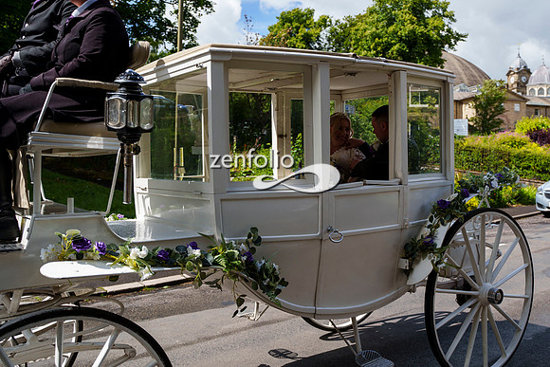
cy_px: 157
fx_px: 547
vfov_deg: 37.0
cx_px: 348
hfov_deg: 52.7
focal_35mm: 36
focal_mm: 28
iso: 200
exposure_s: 1/2500
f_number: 3.5
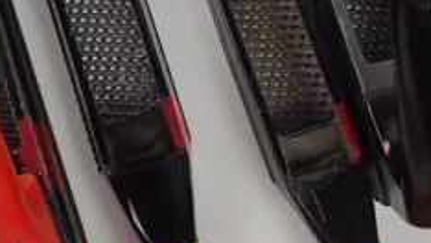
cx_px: 273
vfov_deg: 12.9
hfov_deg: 22.8
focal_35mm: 93
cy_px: 20
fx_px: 1064
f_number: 2.8
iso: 200
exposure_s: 1/80
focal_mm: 4.5
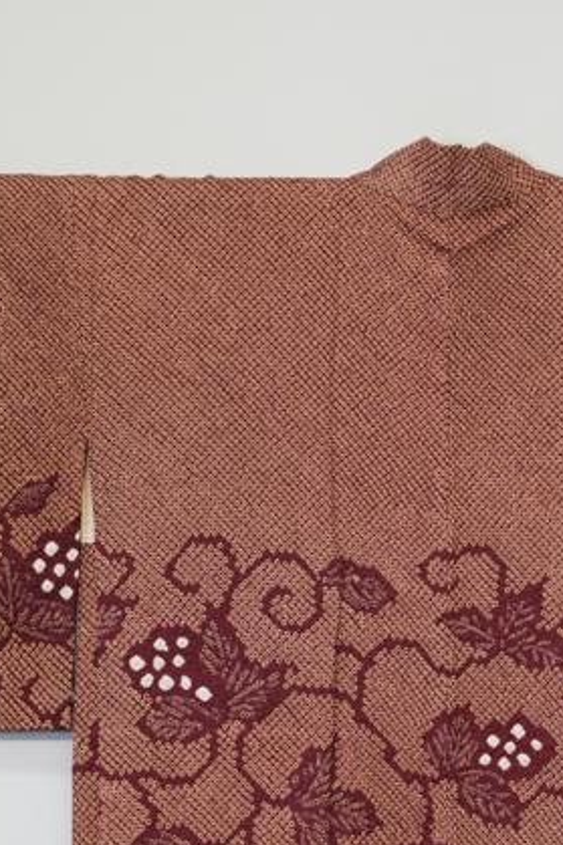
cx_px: 424
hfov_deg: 7.3
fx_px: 4437
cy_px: 727
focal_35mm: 189
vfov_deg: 10.8
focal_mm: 73
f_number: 4
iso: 800
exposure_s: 1/80
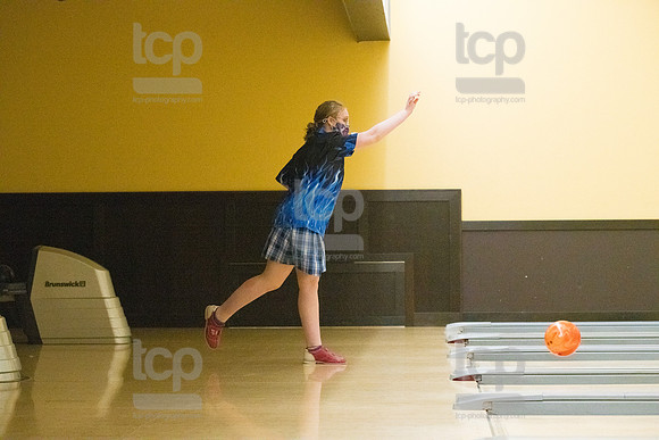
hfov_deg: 22.1
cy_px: 220
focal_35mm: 92
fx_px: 1684
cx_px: 330
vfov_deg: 14.9
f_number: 4.5
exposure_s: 1/1000
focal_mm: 92
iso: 10000
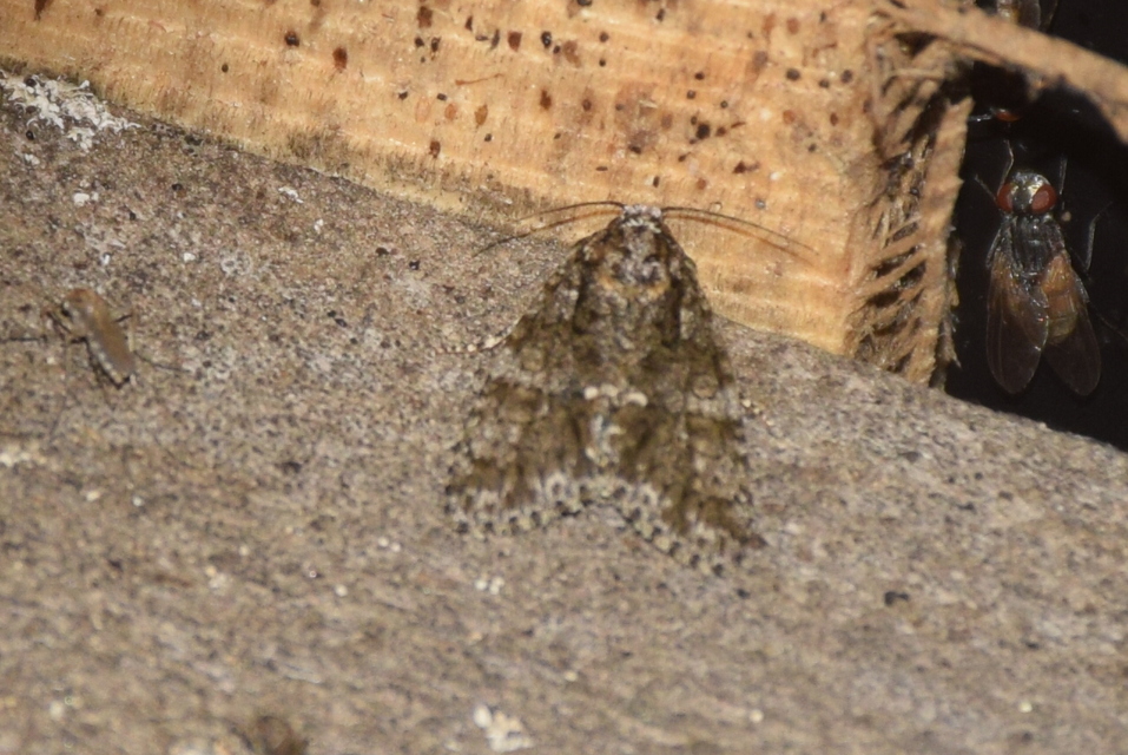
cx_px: 564
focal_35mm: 210
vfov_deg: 6.6
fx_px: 6586
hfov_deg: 9.8
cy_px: 378
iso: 320
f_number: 7.1
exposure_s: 1/60
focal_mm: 140
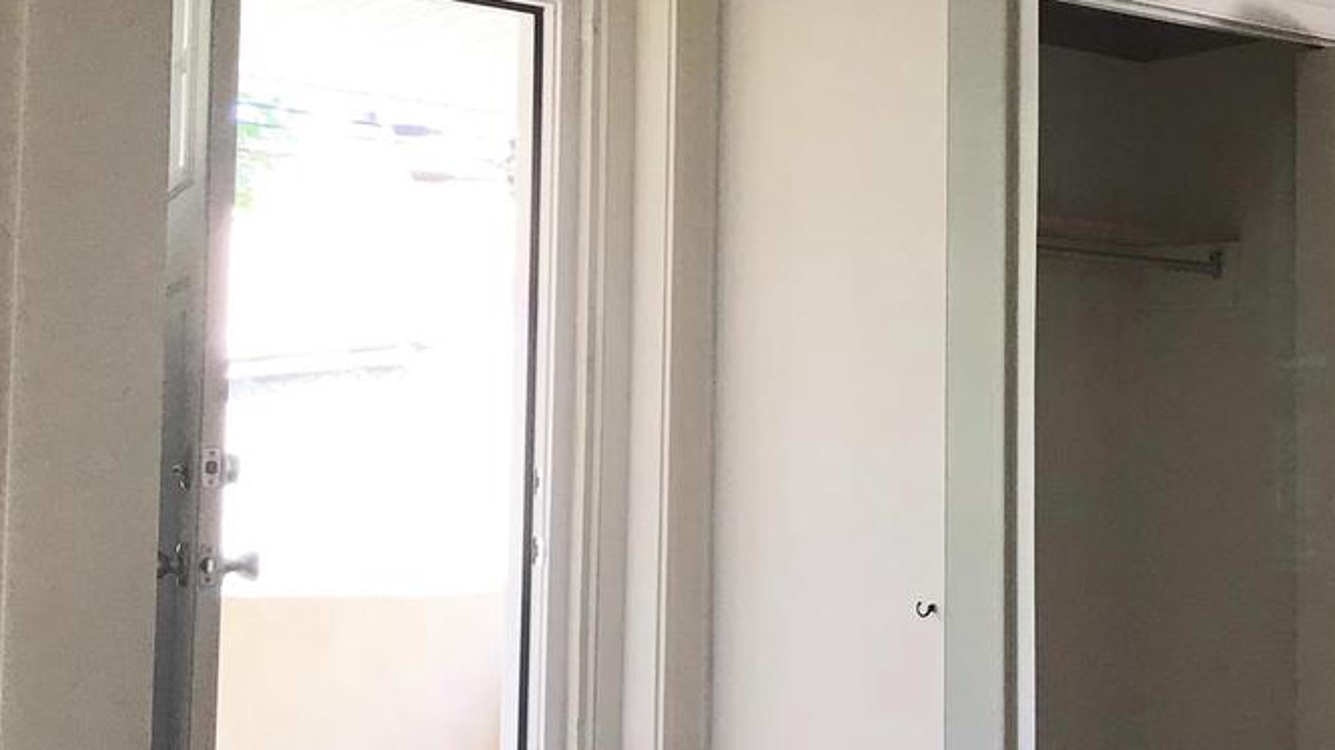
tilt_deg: +5.8
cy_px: 373
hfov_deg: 31.7
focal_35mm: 66
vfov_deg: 18.2
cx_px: 876
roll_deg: +0.1
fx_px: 2335
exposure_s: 1/30
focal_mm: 3.99
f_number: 1.8
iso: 25
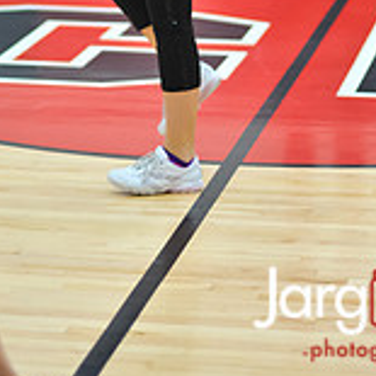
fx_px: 2568
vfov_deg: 8.2
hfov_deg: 8.4
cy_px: -150
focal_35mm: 209
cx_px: 217
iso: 1400
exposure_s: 1/500
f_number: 2
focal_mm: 85
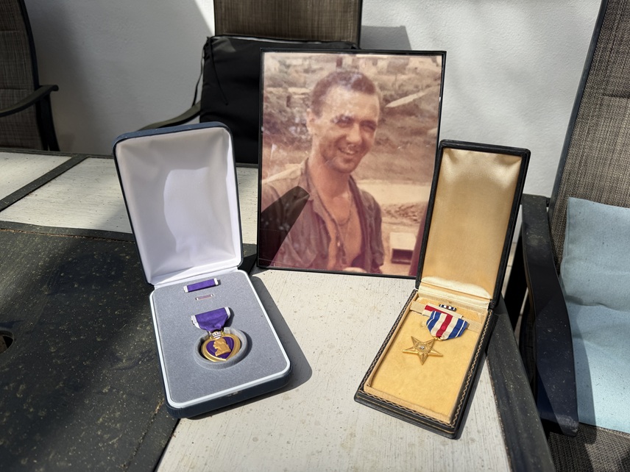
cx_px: 315
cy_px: 236
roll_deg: +0.7
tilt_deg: -31.0
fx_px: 437
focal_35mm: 24
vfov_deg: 56.8
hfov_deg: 71.6
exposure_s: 1/2053
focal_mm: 6.76
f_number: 1.78
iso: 80
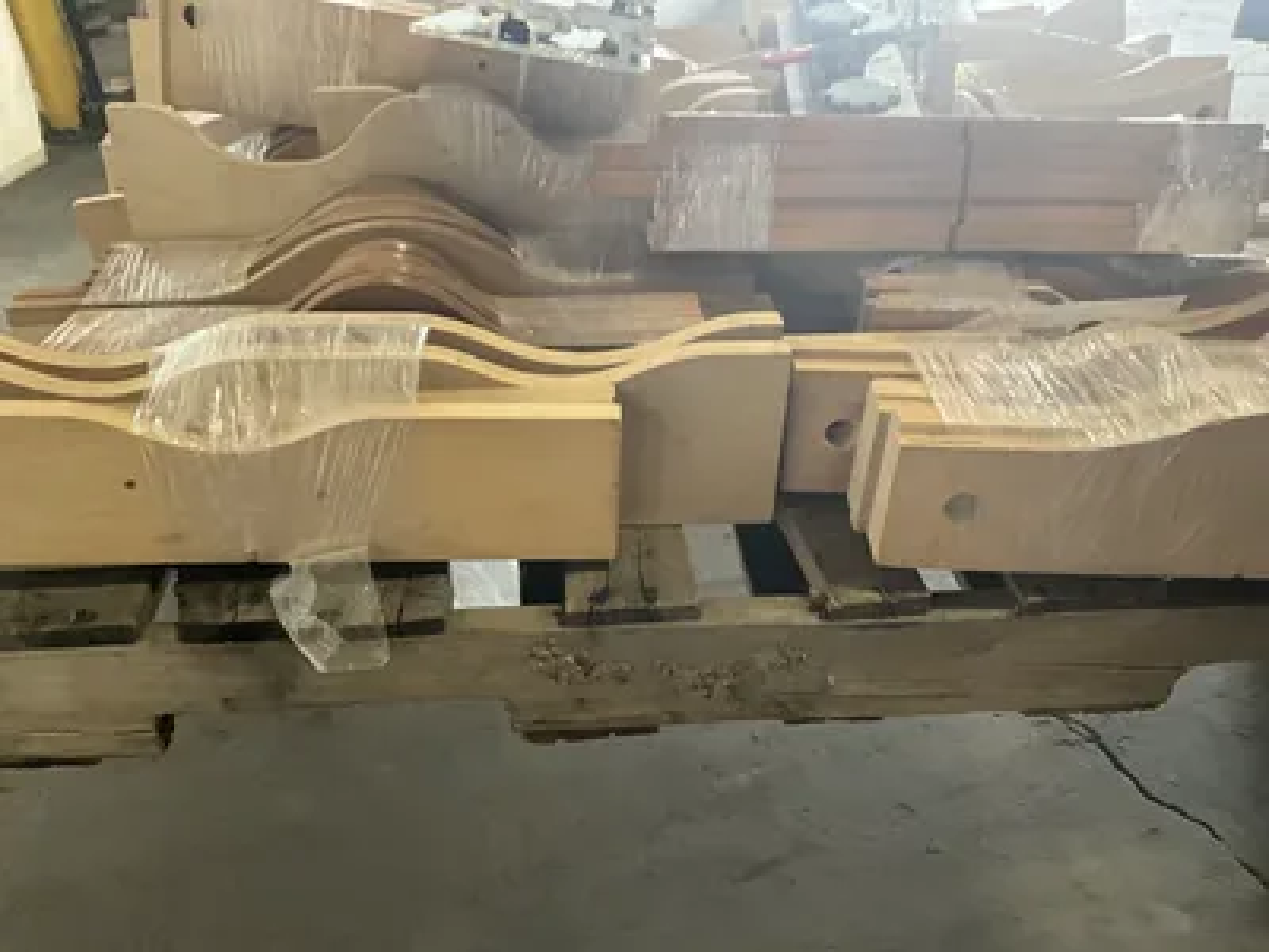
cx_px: 634
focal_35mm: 29
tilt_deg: -36.4
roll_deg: +3.1
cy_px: 476
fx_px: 1063
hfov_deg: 61.7
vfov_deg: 48.2
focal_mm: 3
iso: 200
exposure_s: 1/60
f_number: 1.8
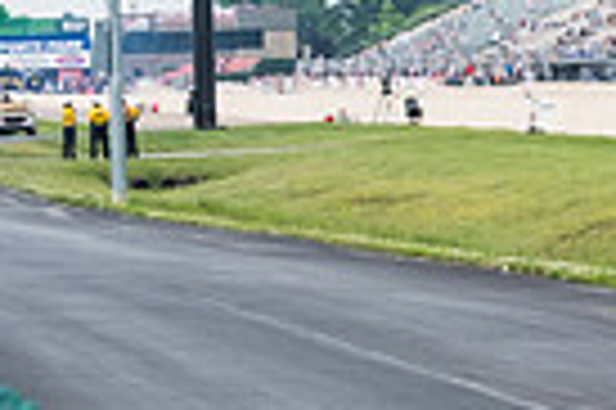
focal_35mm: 318
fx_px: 5435
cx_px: 1295
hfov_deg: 6.3
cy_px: 322
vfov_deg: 4.3
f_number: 9
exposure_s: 1/200
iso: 400
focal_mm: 50
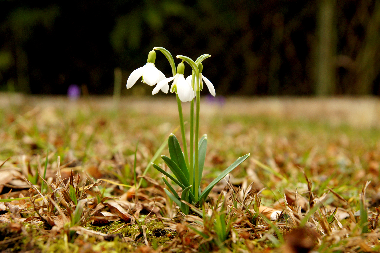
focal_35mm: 75
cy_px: 126
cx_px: 190
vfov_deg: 18.2
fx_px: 791
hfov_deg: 27.0
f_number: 5
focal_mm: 50
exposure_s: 1/320
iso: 400
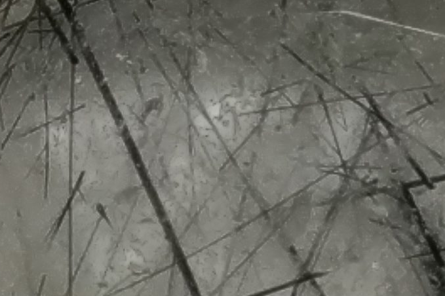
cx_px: 336
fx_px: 1260
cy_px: 198
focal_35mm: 102
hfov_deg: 19.9
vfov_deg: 13.4
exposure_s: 1/206
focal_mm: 4.58
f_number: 1.8
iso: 100
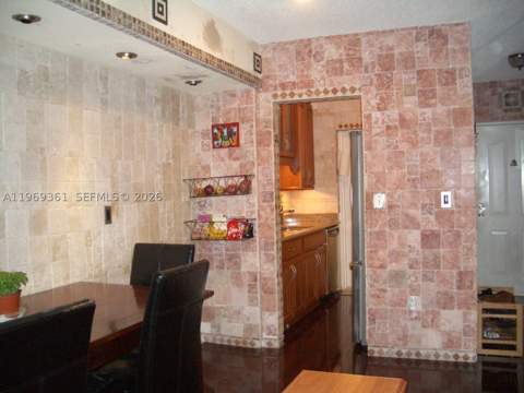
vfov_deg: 40.7
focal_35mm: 35
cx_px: 262
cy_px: 196
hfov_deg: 52.6
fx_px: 530
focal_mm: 5.8
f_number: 2.6
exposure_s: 1/60
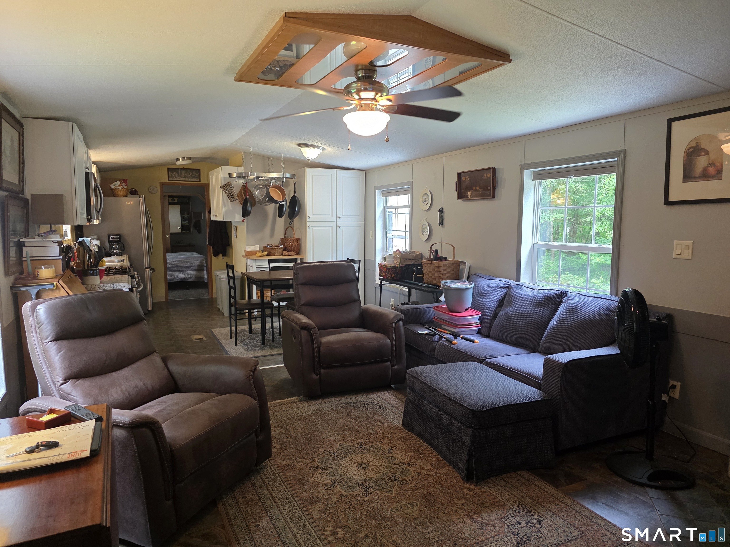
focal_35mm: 23
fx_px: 485
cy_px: 274
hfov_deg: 73.9
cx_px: 365
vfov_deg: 58.9
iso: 500
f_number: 1.7
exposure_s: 1/120
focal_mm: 6.3
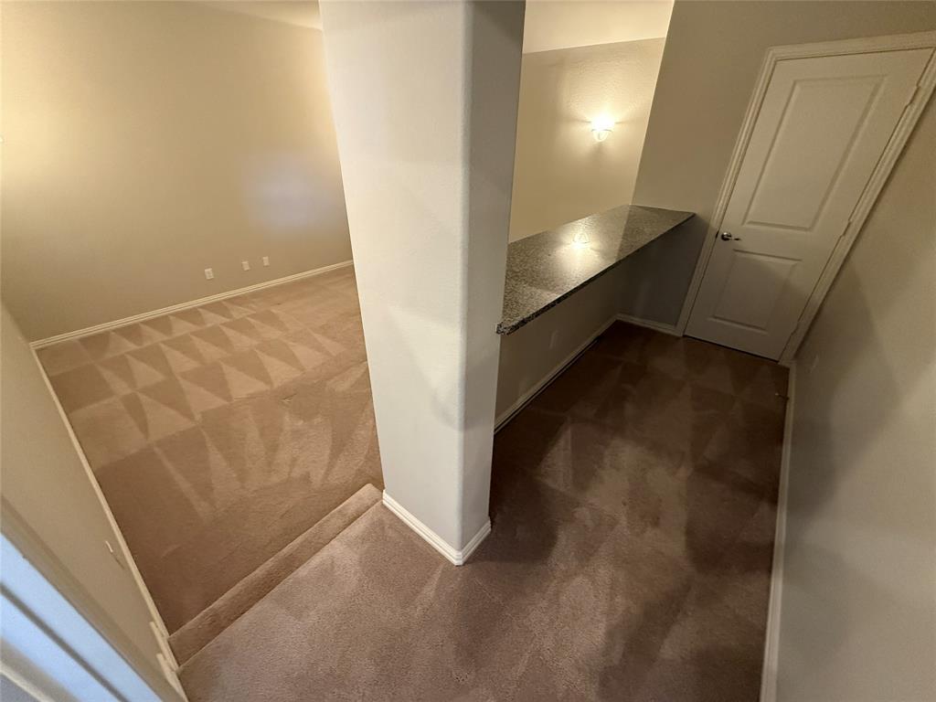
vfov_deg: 85.7
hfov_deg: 102.1
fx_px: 379
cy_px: 351
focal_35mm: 14
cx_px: 468
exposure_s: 1/60
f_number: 2.2
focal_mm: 2.22
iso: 800
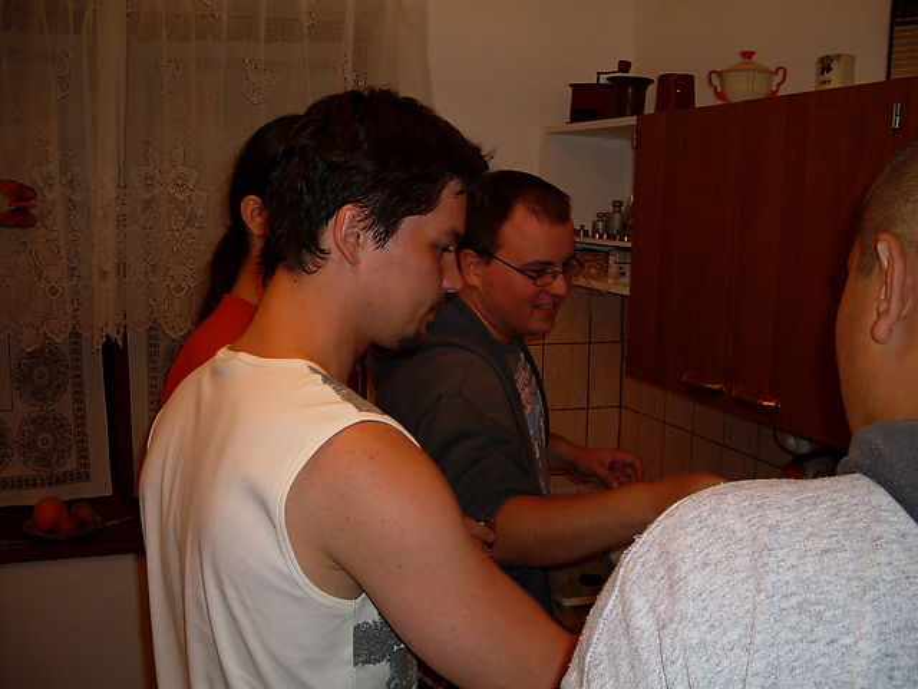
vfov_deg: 37.7
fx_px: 1008
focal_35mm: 38
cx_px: 459
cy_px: 344
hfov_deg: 49.0
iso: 100
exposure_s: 1/45
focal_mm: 6.3
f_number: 2.8
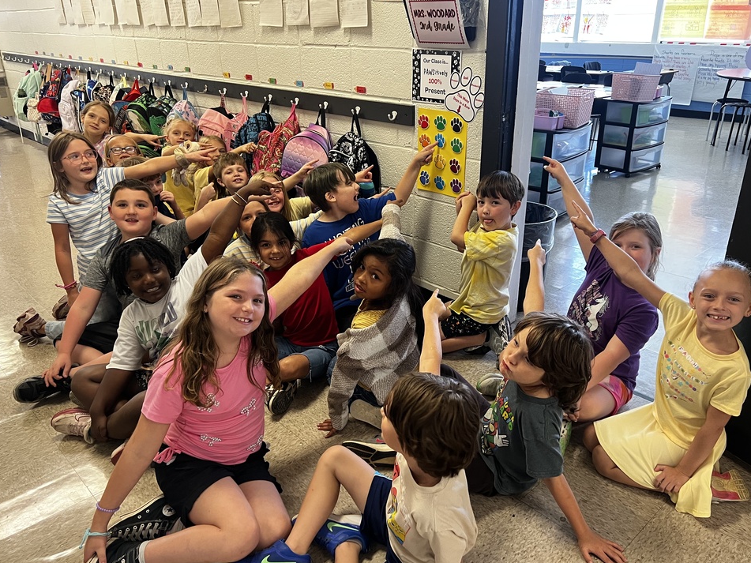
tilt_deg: -23.6
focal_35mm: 28
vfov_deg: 49.7
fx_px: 607
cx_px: 394
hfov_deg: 63.4
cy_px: 287
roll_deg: +0.8
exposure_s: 1/60
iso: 250
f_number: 1.5
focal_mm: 5.7
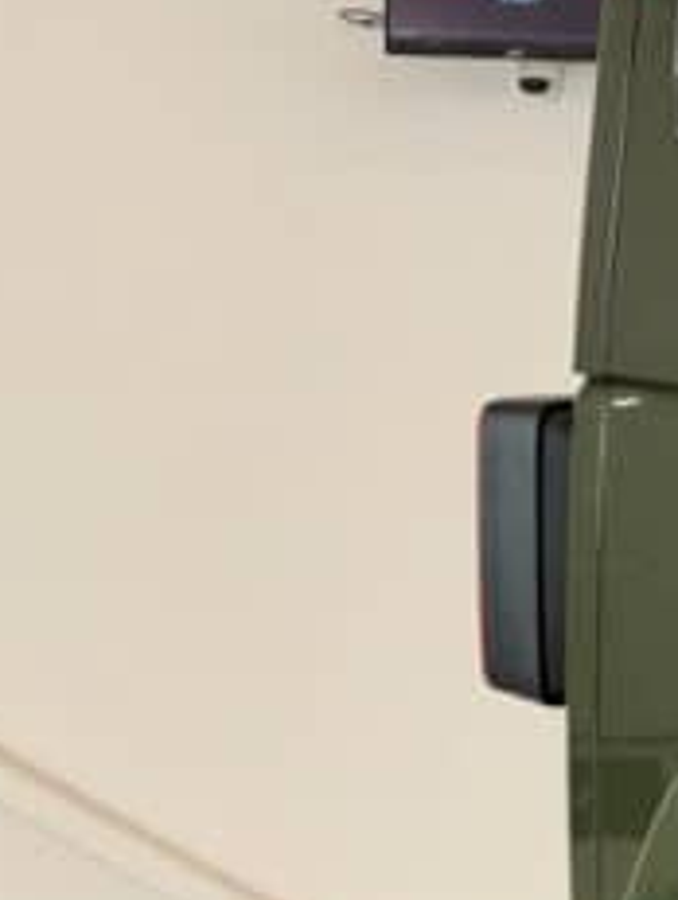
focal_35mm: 110
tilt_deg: -18.3
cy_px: 964
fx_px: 2865
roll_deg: -0.5
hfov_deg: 12.7
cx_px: 1087
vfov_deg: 17.3
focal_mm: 6.93
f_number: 1.8
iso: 400
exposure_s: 1/108
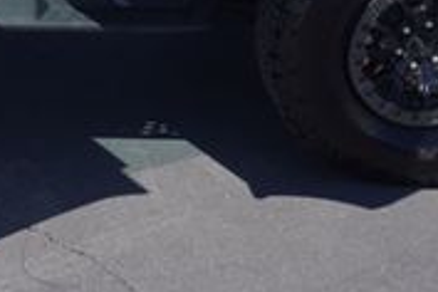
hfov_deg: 22.2
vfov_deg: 14.8
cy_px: -124
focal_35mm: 87
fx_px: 1058
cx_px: -35
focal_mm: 16
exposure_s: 1/250
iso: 100
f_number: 8
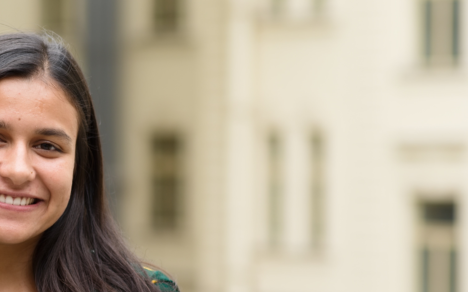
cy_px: 177
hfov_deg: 12.0
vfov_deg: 7.6
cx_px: 17
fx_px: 2207
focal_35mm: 173
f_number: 3.2
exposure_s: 1/400
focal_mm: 85
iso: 200
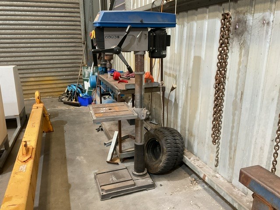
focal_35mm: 29
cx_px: 140
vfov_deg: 48.2
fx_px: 235
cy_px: 105
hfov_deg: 61.7
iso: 250
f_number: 1.8
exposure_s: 1/60
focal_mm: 3
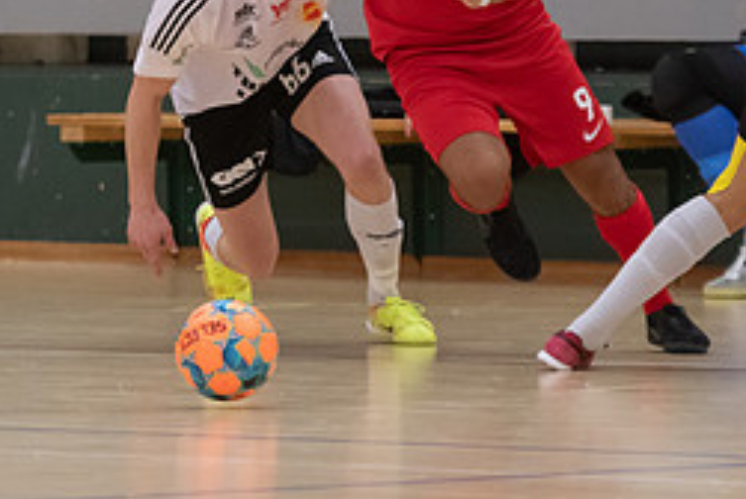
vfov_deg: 2.3
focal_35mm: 597
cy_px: 153
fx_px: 12385
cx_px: 319
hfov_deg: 3.4
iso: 720
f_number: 2.8
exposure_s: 1/800
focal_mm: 150
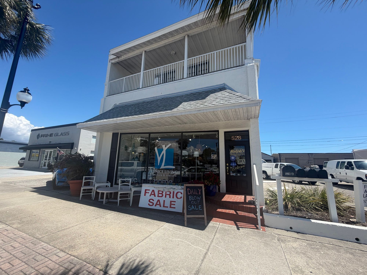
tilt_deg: +10.5
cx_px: 184
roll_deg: -1.6
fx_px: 148
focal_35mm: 14
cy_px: 138
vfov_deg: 85.7
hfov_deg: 102.1
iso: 20
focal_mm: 2.22
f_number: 2.2
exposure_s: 1/770
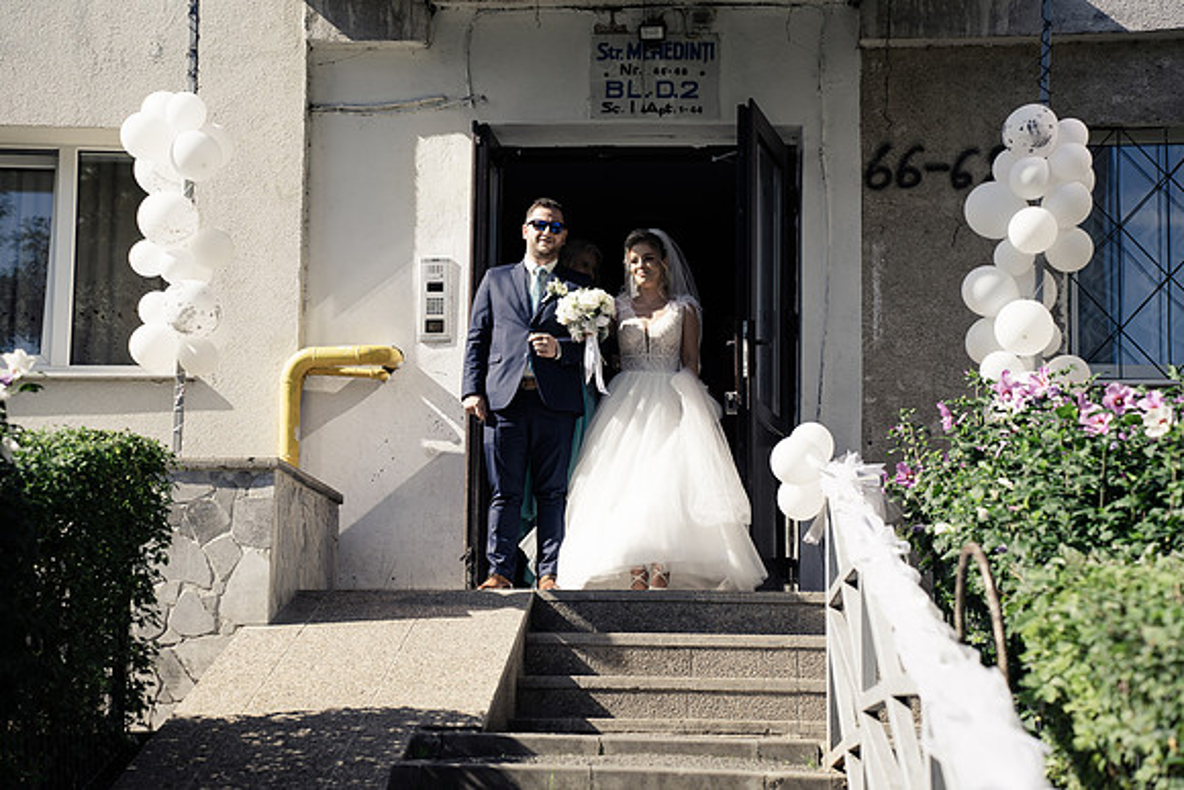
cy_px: 395
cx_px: 592
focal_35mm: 75
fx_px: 2467
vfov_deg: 18.2
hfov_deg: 27.0
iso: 100
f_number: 4.5
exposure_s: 1/640
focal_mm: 75
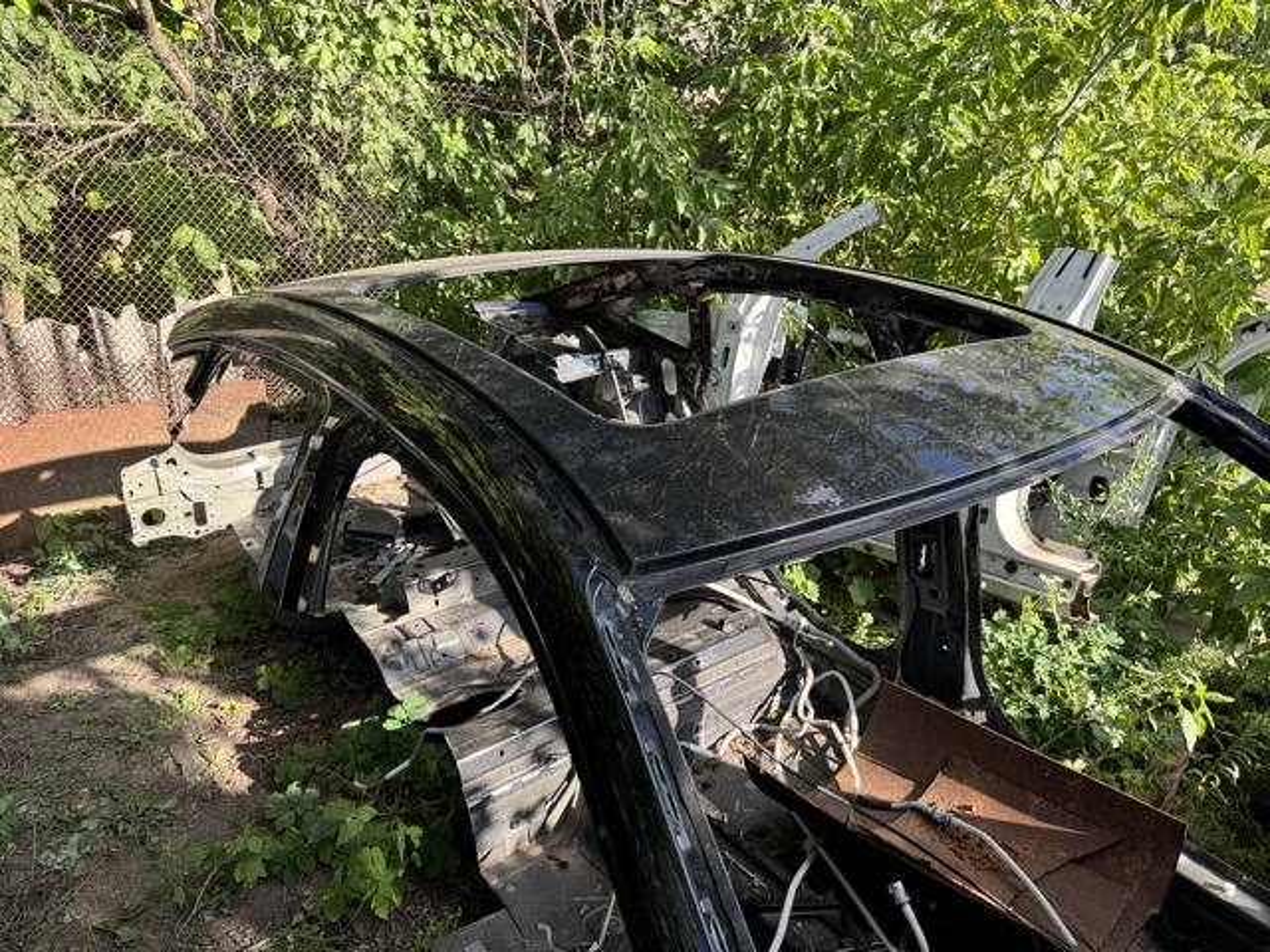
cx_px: 635
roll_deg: -3.8
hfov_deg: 71.6
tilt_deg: -28.7
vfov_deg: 56.8
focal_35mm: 24
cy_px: 476
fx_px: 881
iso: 80
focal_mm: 6.76
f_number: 1.78
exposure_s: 1/535
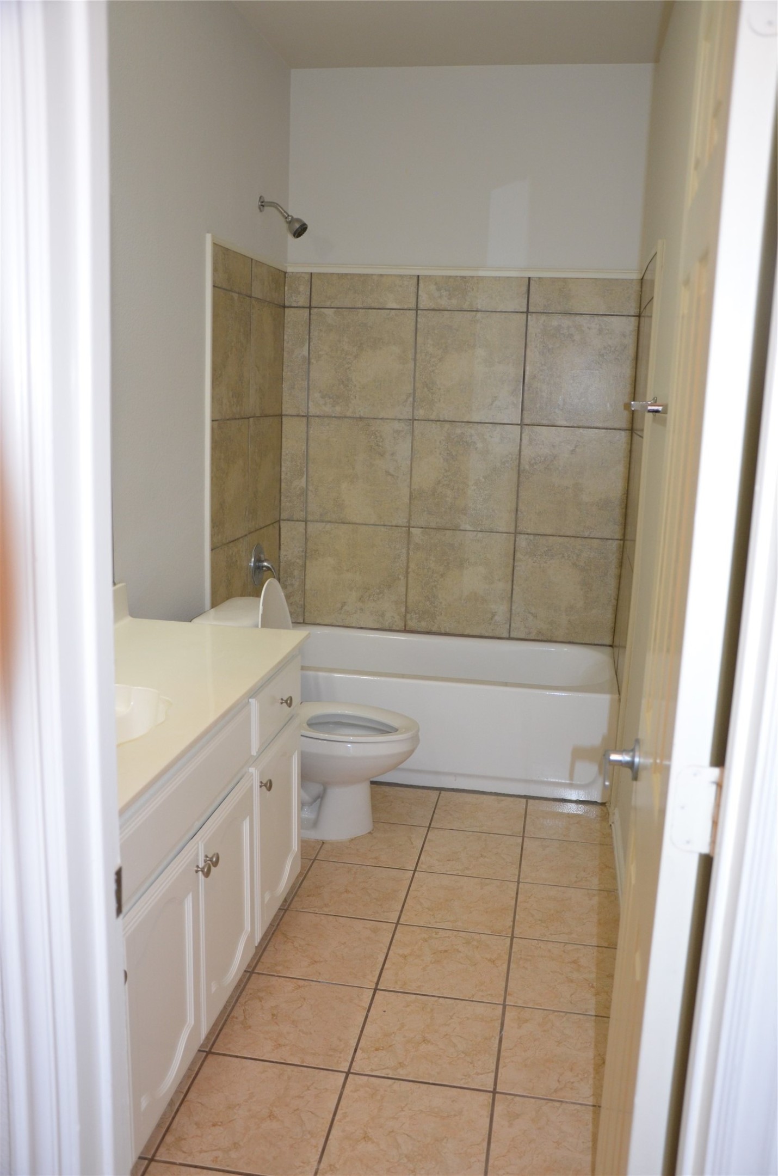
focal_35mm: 32
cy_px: 588
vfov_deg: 59.6
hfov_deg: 41.5
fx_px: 1026
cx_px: 389
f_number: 3.8
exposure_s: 1/60
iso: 720
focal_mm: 21
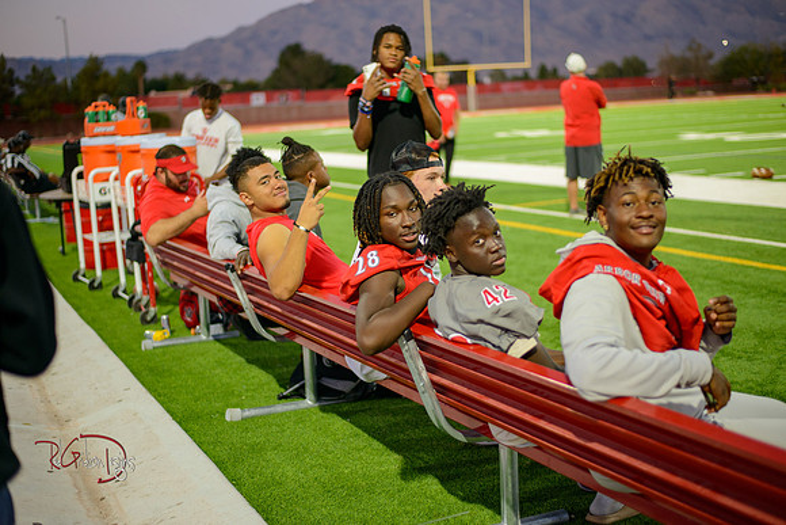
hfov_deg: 39.6
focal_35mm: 50
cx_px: 393
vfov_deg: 27.0
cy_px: 262
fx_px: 1092
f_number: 1.8
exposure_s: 1/200
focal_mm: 50
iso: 400
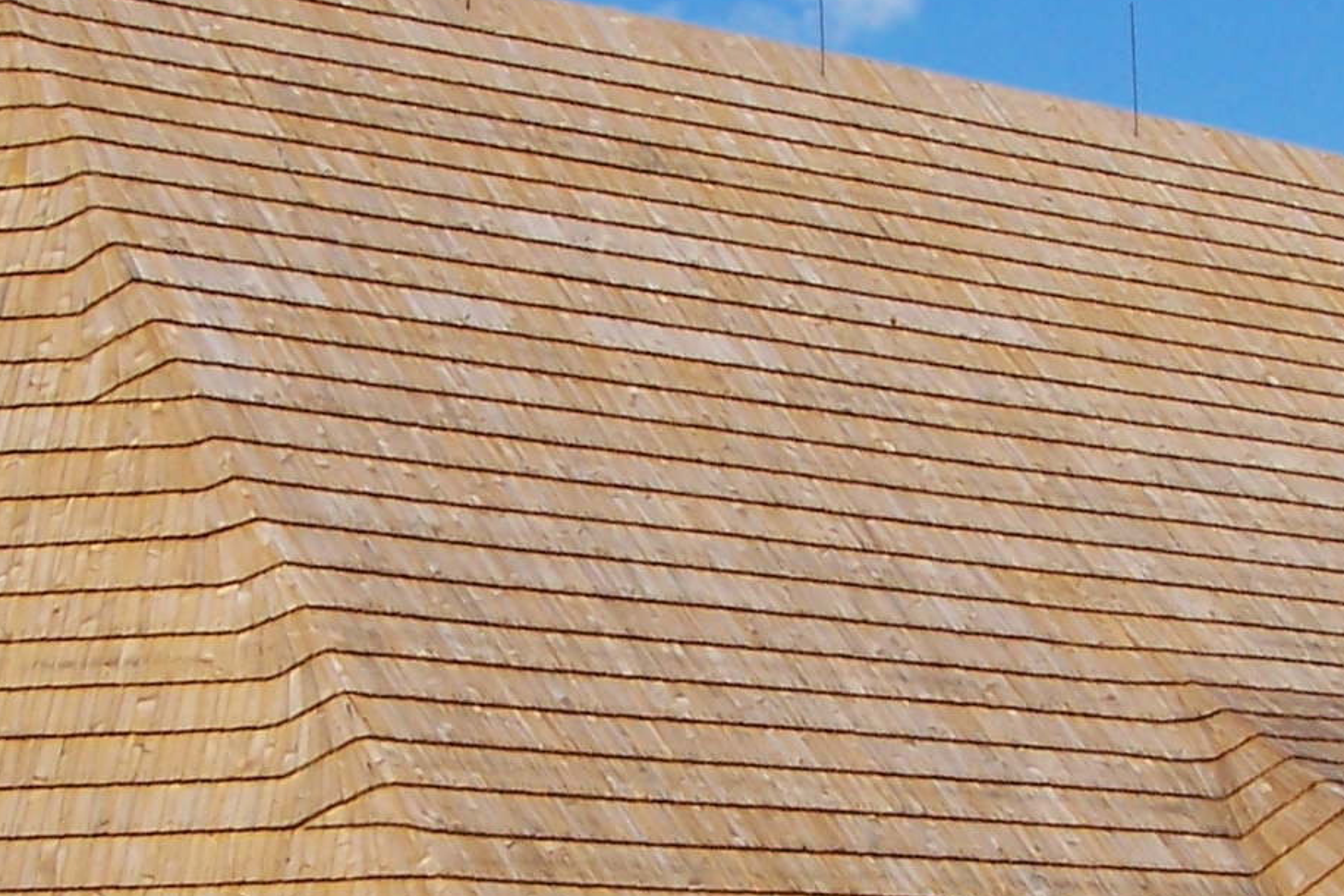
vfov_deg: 12.2
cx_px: 756
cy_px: 890
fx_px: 4143
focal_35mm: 111
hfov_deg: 18.4
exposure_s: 1/1250
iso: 100
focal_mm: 6.3
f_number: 4
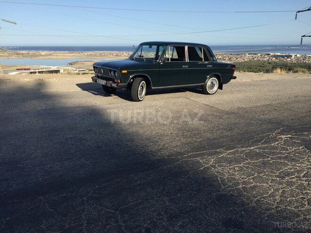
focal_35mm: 29
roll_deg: +3.2
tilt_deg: -16.8
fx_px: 261
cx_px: 156
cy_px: 116
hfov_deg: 61.7
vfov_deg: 48.2
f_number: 2.2
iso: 32
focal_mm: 4.15
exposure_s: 1/1582
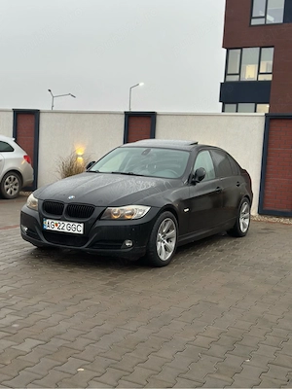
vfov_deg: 39.7
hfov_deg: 30.3
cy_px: 194
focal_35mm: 48
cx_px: 146
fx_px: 540
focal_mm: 6.86
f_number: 1.78
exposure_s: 1/100
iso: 100
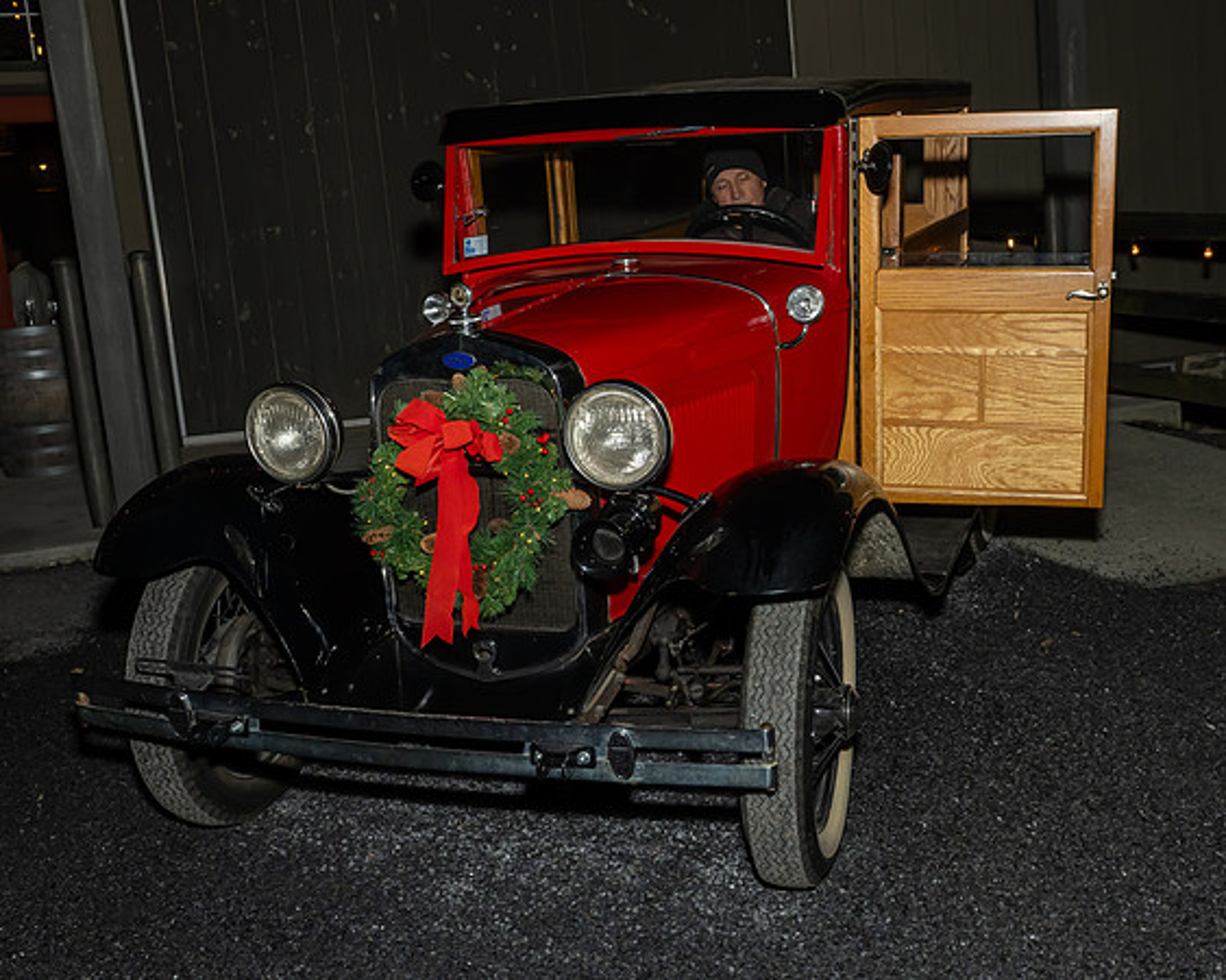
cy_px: 474
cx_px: 740
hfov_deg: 47.2
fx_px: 1392
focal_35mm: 38
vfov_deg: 38.8
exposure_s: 1/250
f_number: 7.1
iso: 640
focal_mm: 22
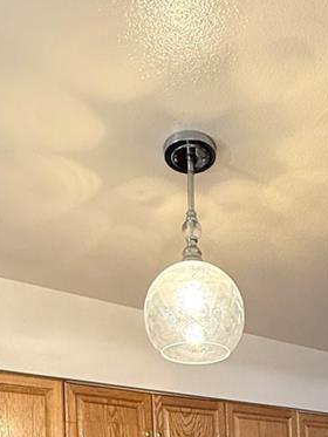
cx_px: 241
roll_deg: +3.1
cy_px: 513
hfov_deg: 31.7
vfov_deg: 34.4
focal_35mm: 45
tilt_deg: +4.0
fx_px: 568
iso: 400
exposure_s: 1/60
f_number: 2.2
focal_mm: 2.22
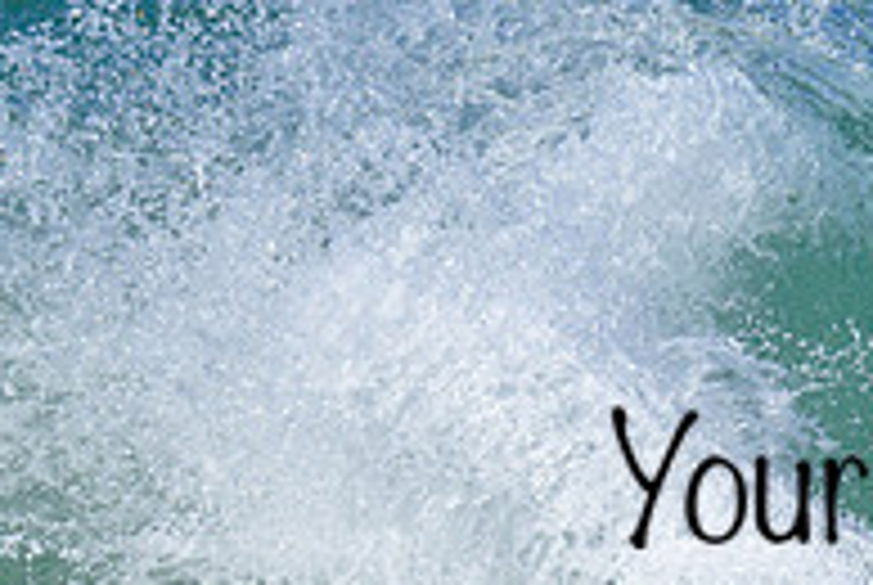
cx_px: 1389
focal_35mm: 3276
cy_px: 336
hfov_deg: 0.6
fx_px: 79563
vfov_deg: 0.4
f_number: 6.3
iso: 280
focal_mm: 800
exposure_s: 1/2000
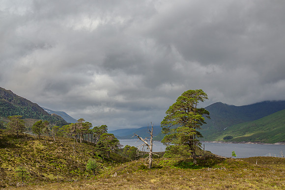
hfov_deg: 38.2
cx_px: 142
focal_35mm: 52
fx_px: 412
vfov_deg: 26.0
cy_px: 92
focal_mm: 25
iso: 200
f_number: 7.1
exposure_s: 1/160
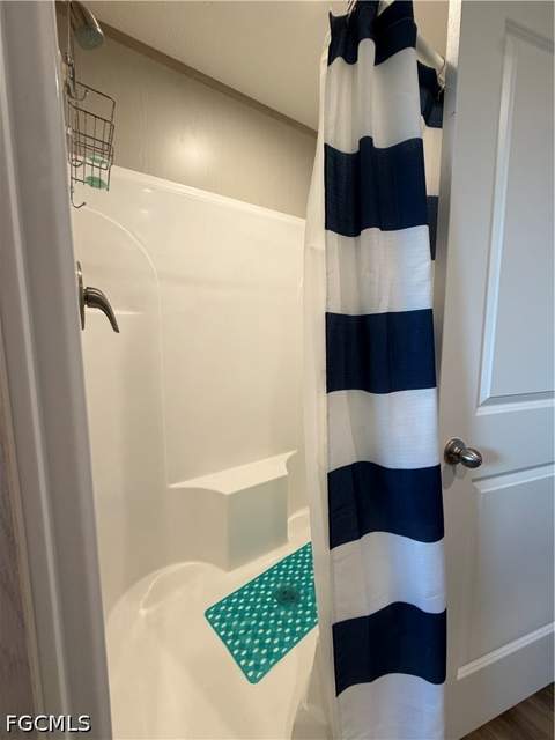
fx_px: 299
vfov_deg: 102.1
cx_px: 278
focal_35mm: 14
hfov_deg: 85.7
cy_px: 370
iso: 200
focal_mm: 2.22
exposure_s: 1/120
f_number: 2.2
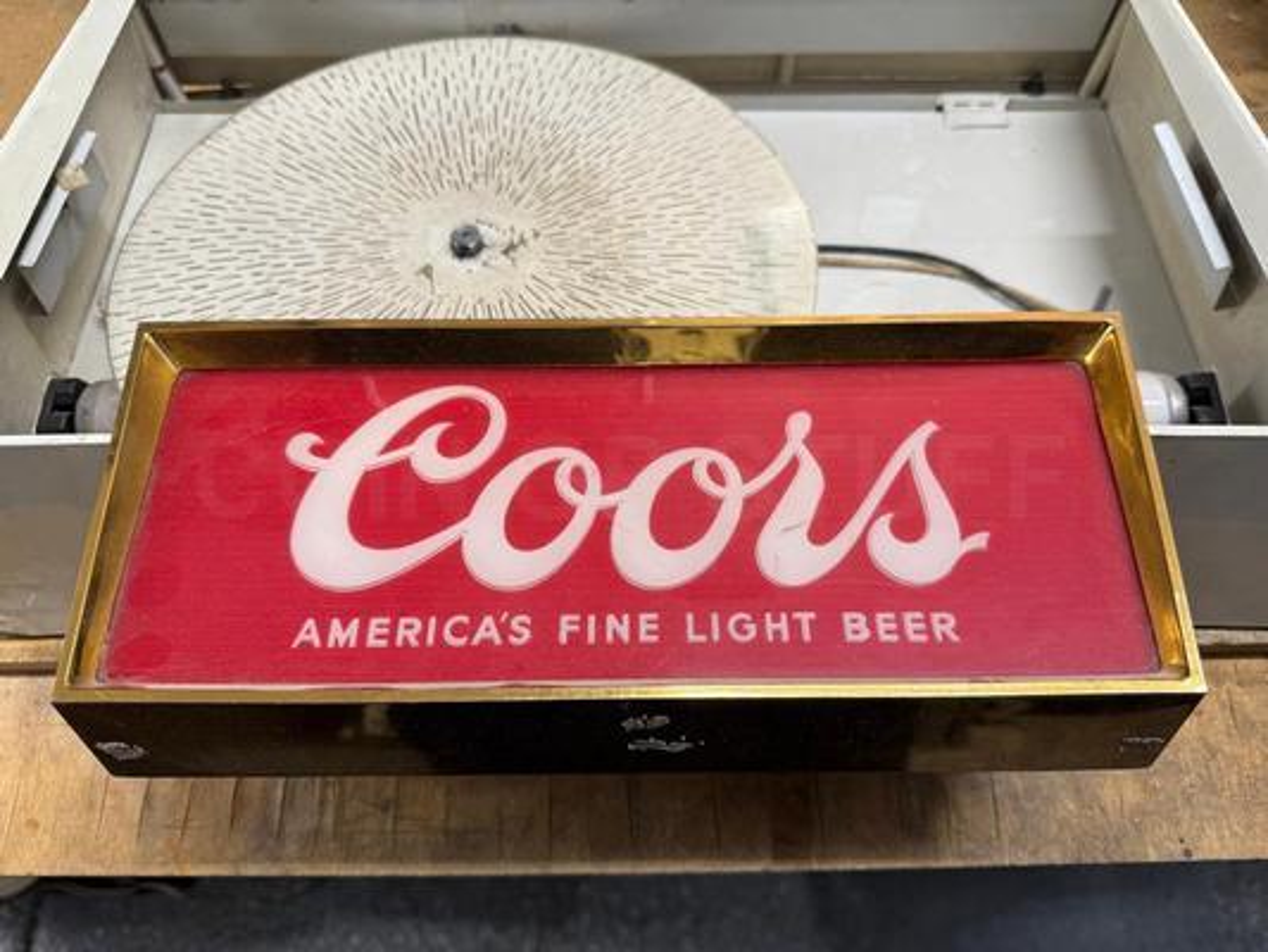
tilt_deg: -66.0
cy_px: 476
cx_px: 634
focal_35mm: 24
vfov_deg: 56.8
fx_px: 879
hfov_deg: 71.6
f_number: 1.78
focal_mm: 6.76
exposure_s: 1/60
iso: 125
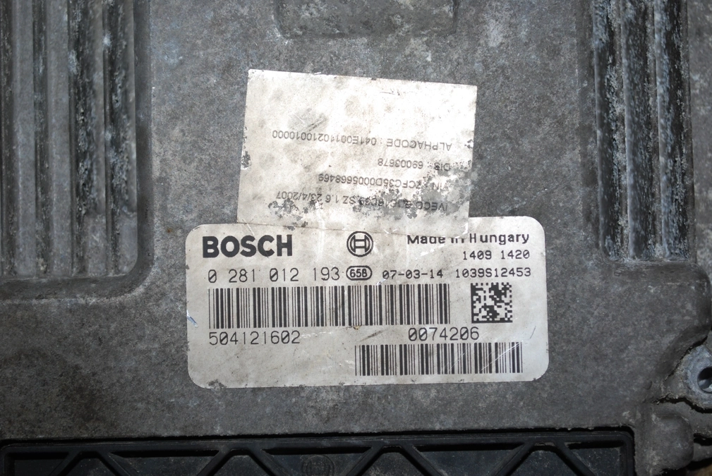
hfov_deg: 31.9
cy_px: 238
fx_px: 1247
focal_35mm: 63
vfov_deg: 21.6
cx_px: 356
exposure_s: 1/60
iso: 200
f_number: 5.3
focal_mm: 42
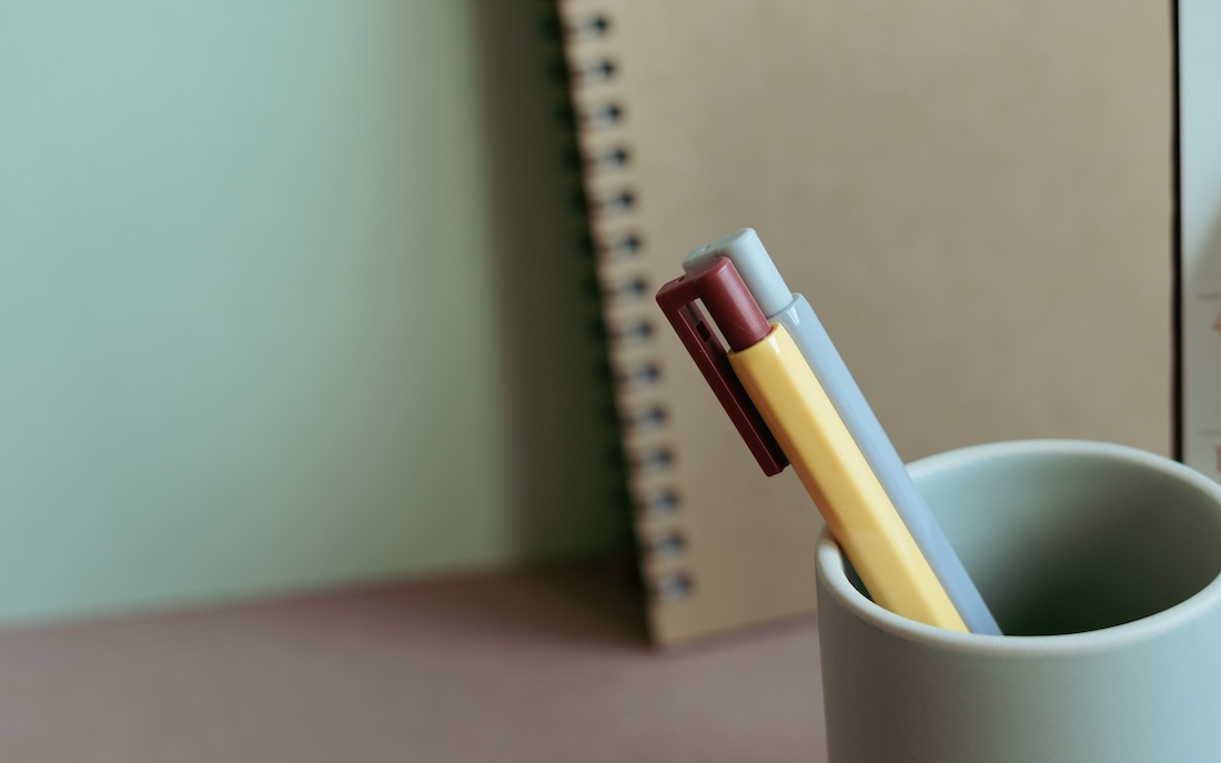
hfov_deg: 23.3
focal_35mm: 89
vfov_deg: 14.7
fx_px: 2961
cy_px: 336
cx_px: 637
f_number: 3.5
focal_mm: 50
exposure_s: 1/10
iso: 100
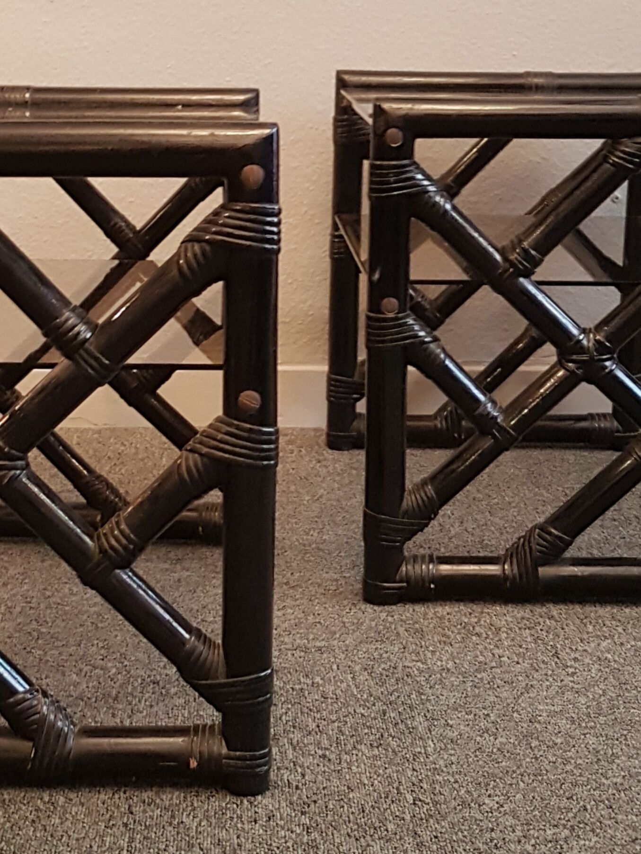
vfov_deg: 67.3
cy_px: 427
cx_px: 320
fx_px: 642
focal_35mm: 26
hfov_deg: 53.1
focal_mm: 4.2
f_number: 1.7
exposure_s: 1/20
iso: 250
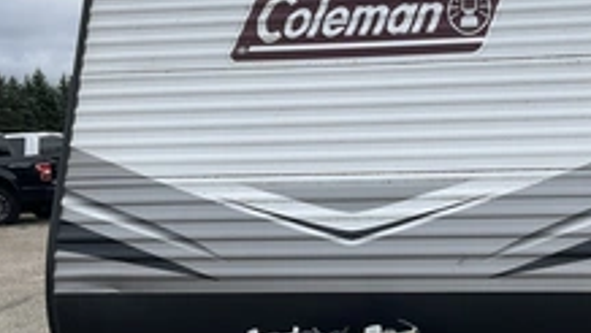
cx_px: 426
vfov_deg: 20.8
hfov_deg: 35.4
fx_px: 910
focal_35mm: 58
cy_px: 192
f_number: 1.8
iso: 25
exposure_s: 1/606
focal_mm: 3
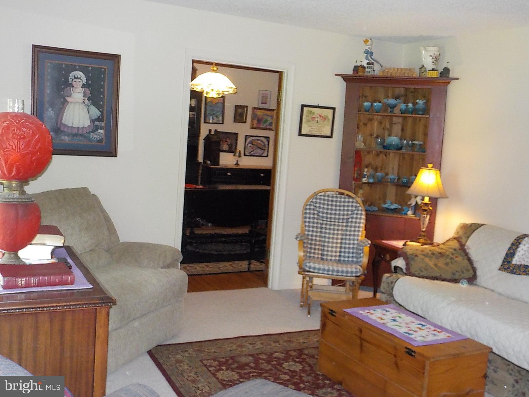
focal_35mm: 38
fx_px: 581
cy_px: 198
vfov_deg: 37.7
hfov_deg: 49.0
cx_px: 264
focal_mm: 5.2
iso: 400
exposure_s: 1/30
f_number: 3.7
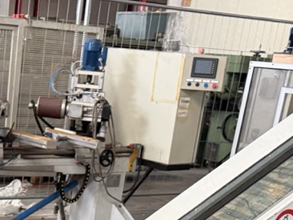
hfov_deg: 22.4
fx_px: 711
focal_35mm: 84
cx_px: -3
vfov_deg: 15.6
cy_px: 364
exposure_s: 1/60
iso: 400
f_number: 1.78
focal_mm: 6.76
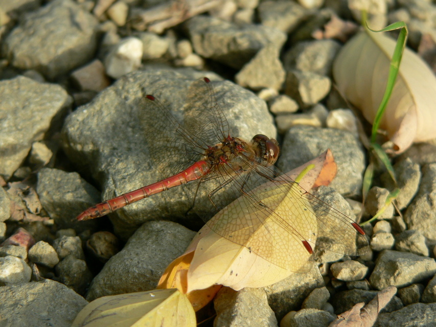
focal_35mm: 107
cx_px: 218
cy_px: 164
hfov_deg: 18.4
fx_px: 1348
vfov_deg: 13.8
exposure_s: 1/200
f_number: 3.7
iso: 80
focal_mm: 17.9
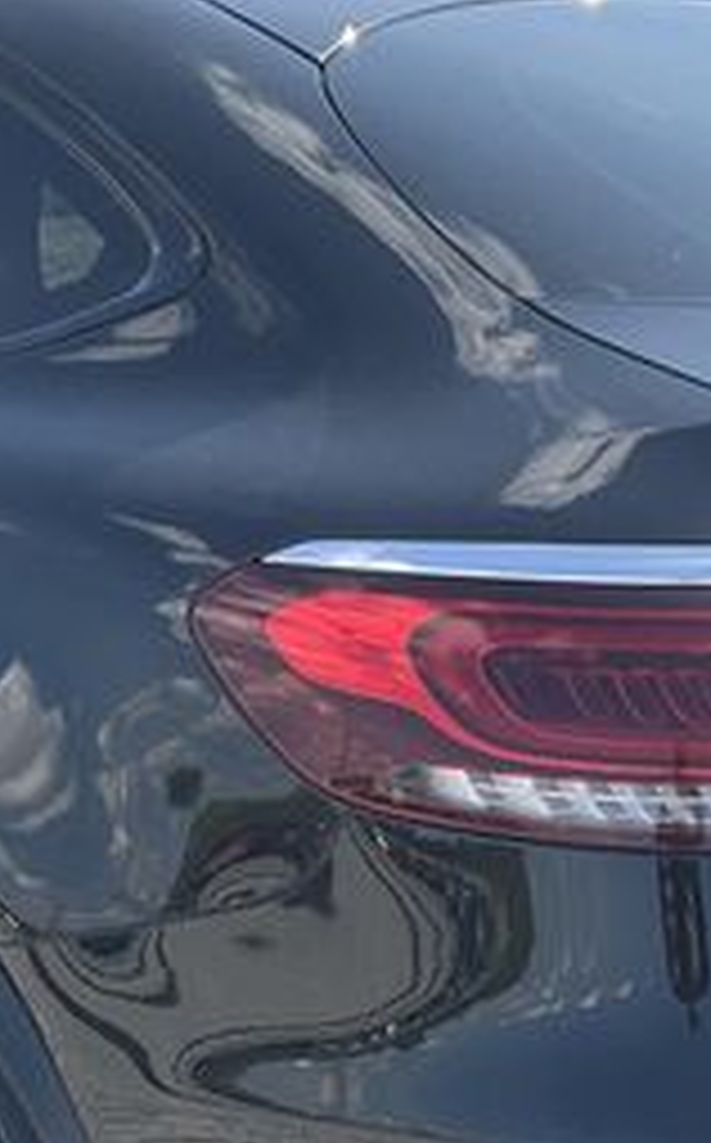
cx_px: 392
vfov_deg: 20.9
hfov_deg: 13.4
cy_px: 1058
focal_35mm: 97
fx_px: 3018
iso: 25
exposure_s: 1/599
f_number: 1.8
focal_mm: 3
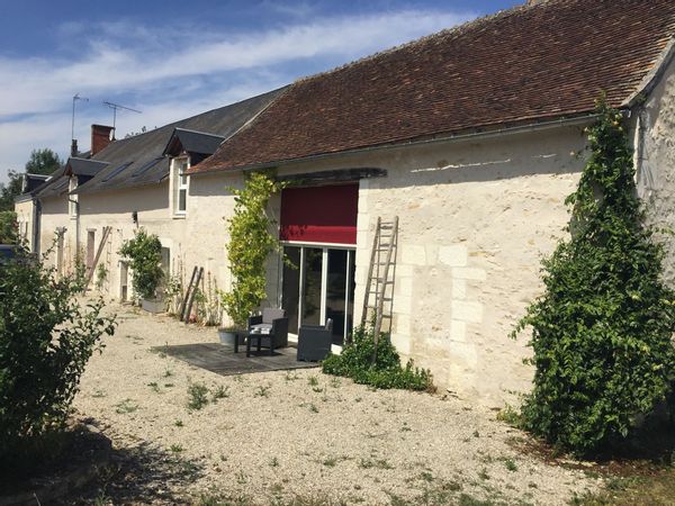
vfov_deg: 48.2
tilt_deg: -0.8
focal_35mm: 29
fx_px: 565
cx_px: 338
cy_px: 253
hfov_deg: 61.7
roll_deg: -2.4
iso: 32
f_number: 2.2
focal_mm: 4.15
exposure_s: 1/3300
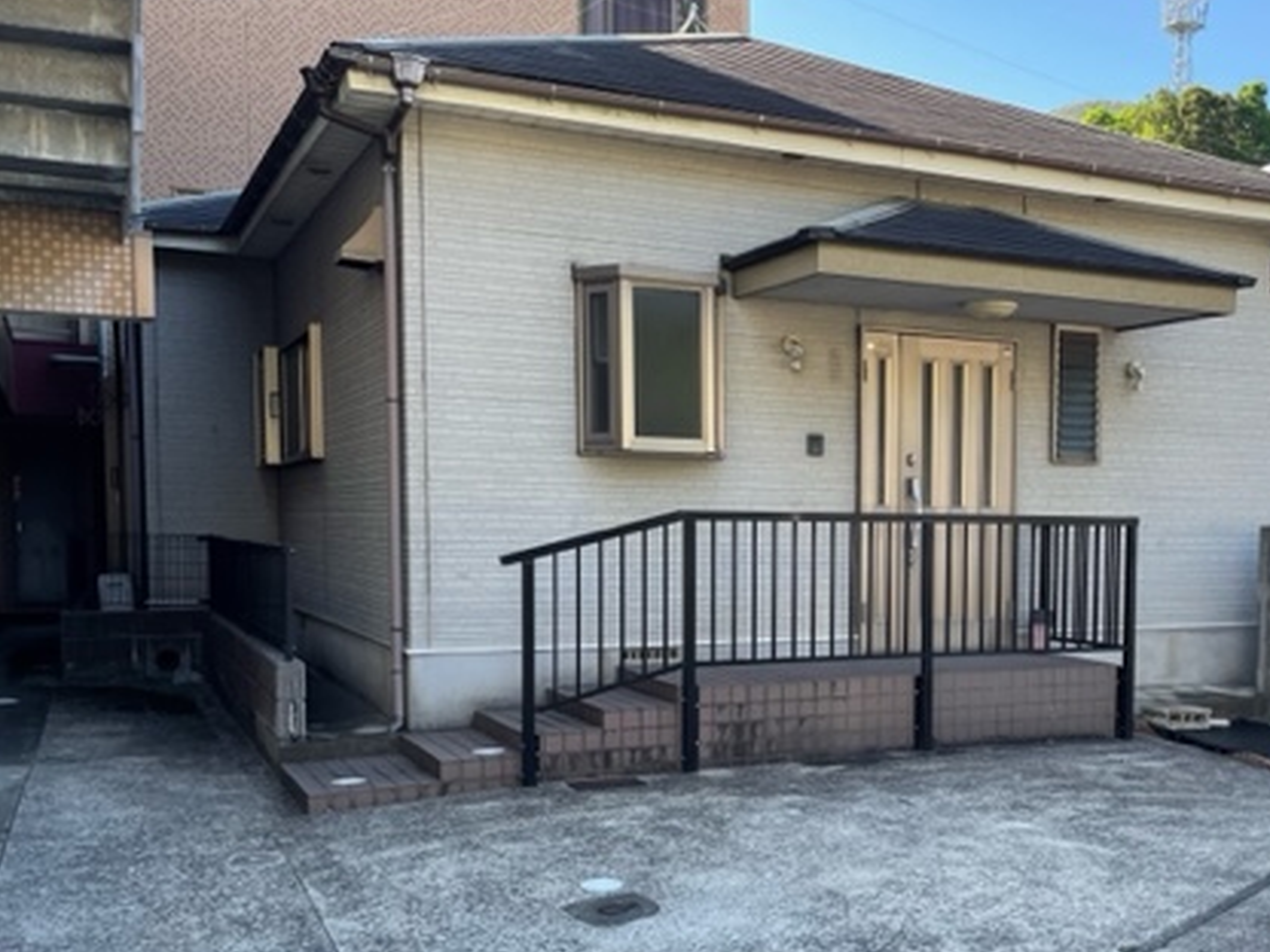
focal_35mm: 40
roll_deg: -0.5
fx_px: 1468
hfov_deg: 45.9
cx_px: 876
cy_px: 638
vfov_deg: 35.6
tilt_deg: -3.1
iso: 32
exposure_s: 1/430
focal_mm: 4.2
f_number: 1.6
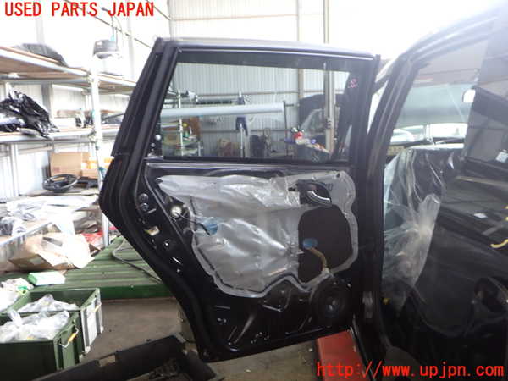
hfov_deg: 60.0
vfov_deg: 46.8
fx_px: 440
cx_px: 254
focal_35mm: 30
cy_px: 190
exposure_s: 1/40
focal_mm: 5.4
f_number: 2.3
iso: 200
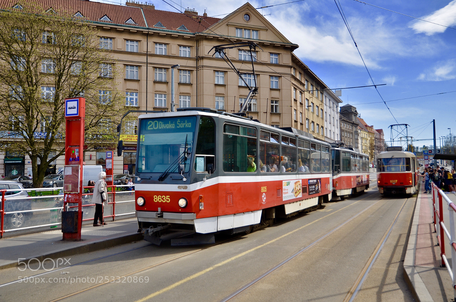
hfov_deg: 57.3
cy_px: 151
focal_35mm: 33
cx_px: 228
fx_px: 417
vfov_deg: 39.8
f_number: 5
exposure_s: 1/640
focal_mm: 22
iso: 100
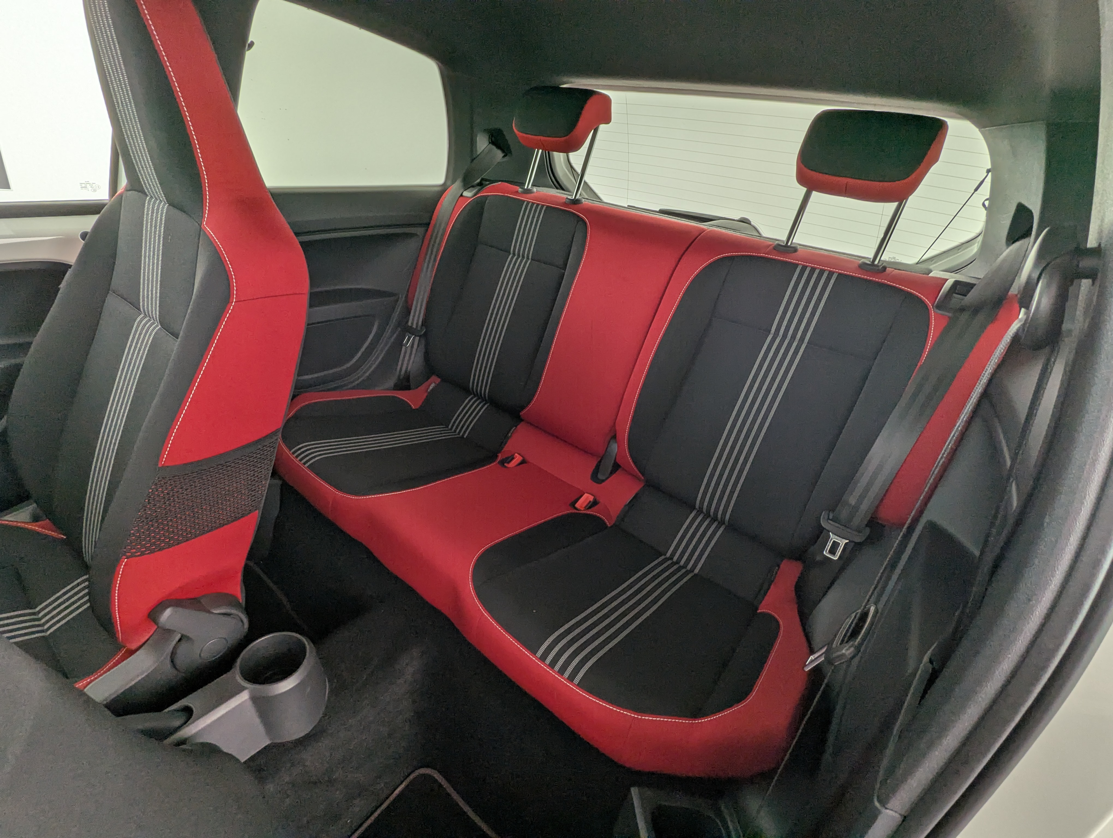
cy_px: 419
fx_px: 515
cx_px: 556
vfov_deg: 78.2
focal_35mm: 16
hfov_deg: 94.4
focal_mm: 2.35
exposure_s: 1/52.6
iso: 47
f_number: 2.2
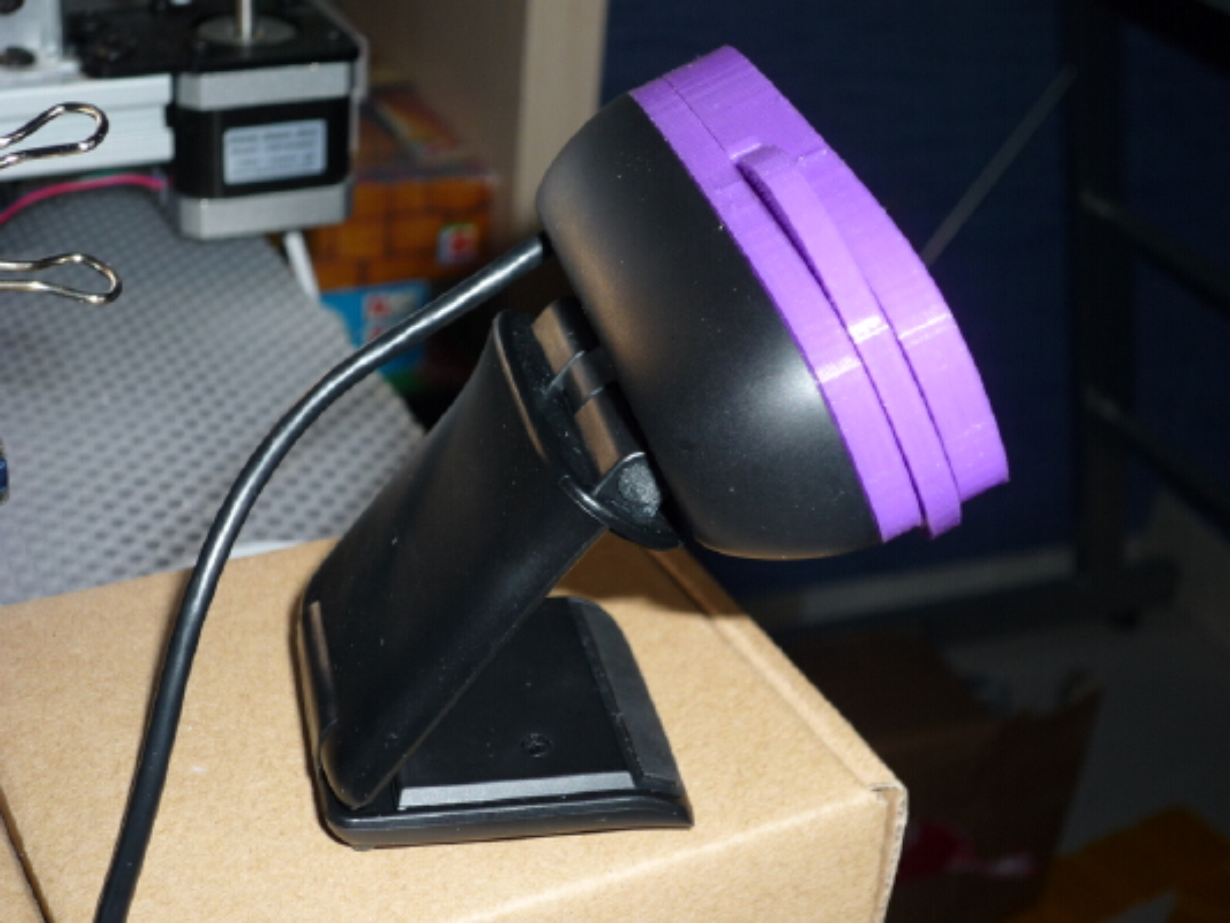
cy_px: 462
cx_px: 615
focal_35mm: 53
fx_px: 1884
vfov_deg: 27.5
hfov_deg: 36.2
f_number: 4.3
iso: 100
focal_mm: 9.3
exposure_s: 1/40
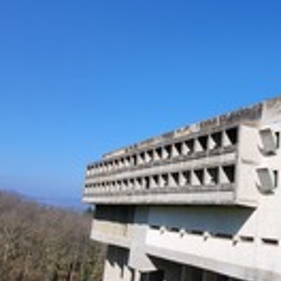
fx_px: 312
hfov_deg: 38.9
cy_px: 140
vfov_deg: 48.5
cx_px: 316
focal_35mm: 34
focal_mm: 1.74
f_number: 2.2
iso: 32
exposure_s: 1/1186
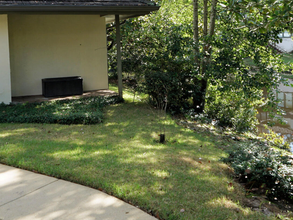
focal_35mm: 40
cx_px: 124
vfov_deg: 35.2
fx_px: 338
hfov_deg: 46.7
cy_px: 57
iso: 100
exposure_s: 1/125
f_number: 5.6
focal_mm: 10
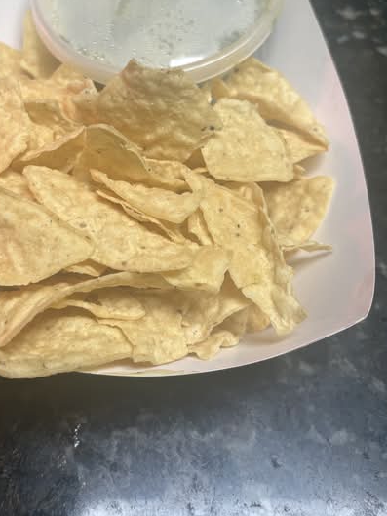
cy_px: 180
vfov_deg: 50.6
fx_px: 536
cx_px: 133
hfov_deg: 39.3
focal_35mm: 36
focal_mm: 5.96
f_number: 1.6
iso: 100
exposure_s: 1/60
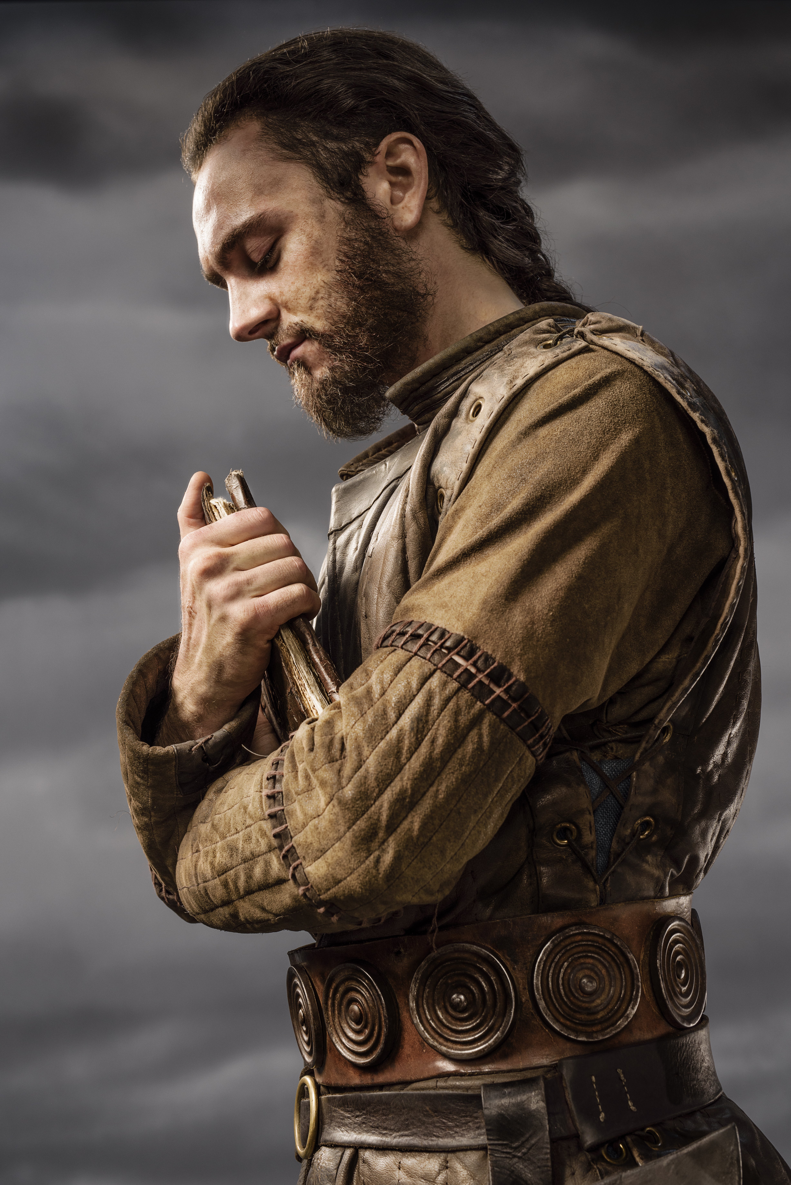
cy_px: 592
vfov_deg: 39.6
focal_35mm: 50
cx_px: 396
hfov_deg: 27.0
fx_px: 1647
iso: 200
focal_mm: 50
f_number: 11
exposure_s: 1/200
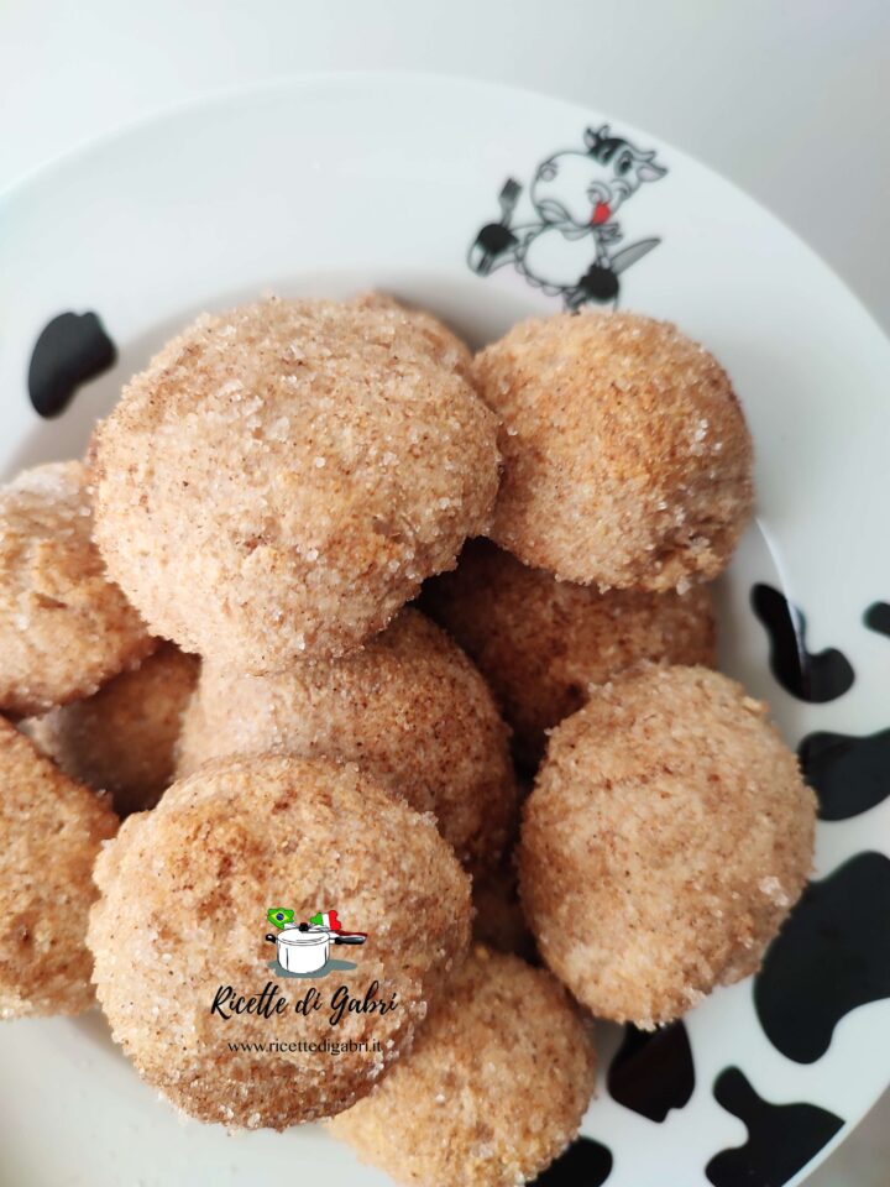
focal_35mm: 25
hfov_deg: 54.9
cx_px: 445
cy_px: 594
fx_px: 857
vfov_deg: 69.4
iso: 177
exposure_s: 1/50
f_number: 1.9
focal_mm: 6.04
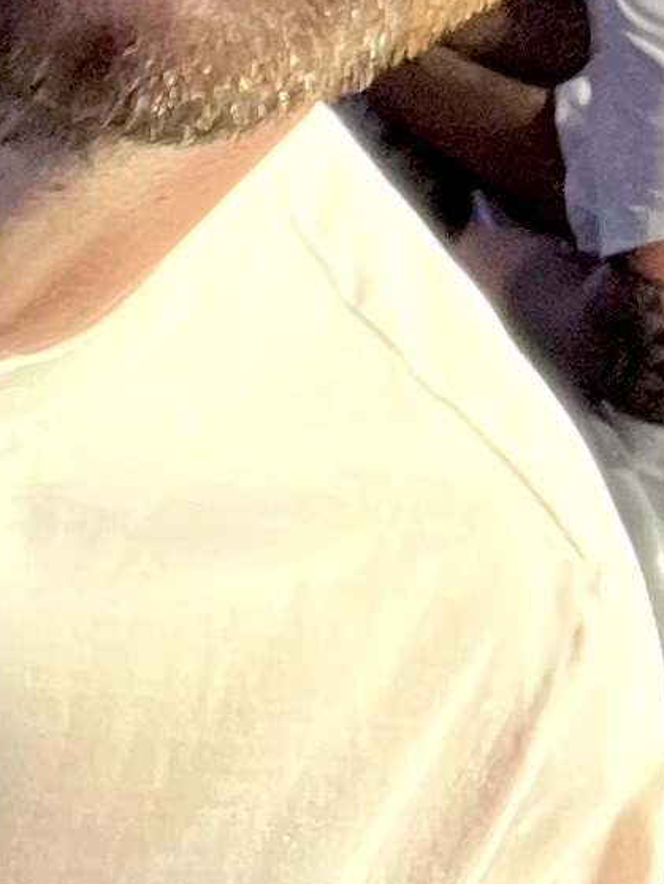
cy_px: -211
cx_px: 933
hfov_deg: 8.8
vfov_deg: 11.6
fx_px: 4242
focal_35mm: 166
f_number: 2.2
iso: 320
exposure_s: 1/60
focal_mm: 2.71
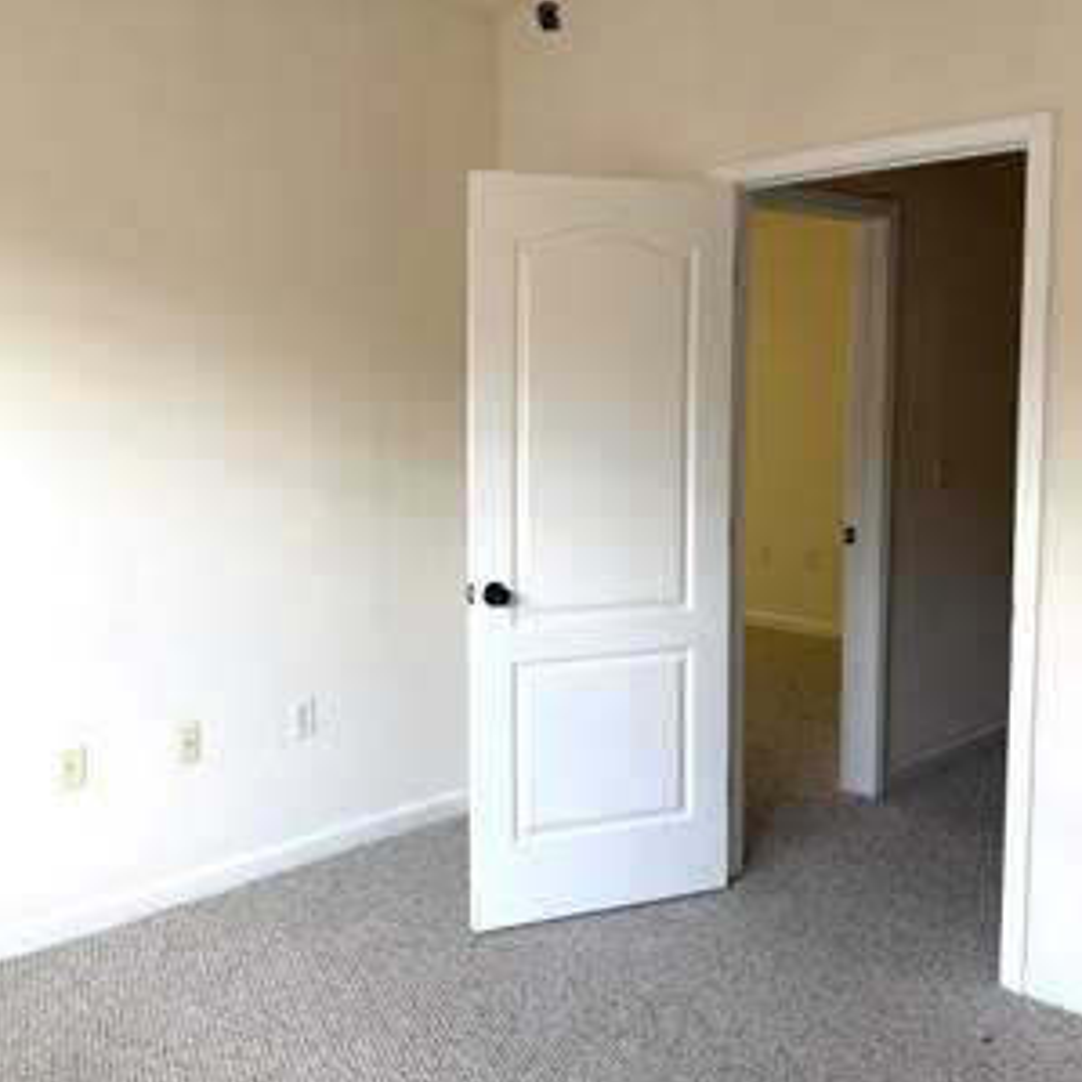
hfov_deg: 48.0
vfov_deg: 48.3
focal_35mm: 34
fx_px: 1202
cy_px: 472
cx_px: 398
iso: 50
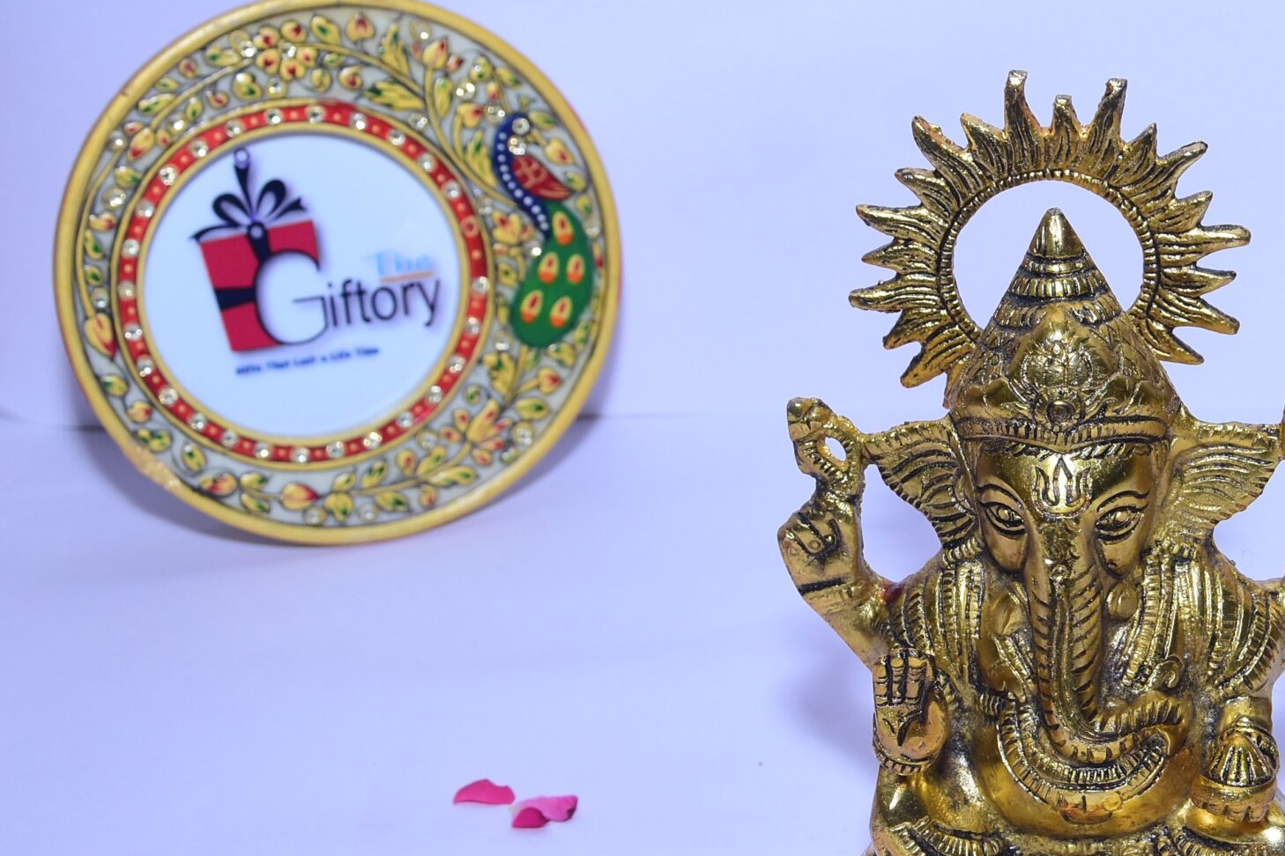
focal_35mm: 79
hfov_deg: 25.1
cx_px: 1100
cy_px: 393
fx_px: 2820
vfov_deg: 17.3
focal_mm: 30
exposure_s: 1/125
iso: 320
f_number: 5
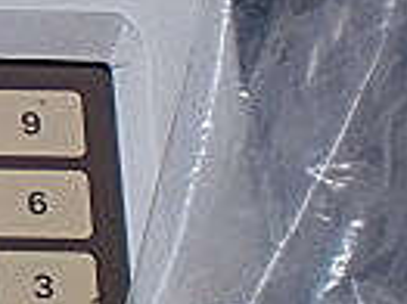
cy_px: 16
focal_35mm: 171
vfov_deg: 8.6
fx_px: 2009
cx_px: -531
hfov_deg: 10.2
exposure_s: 1/60
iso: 100
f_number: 3.1
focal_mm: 6.3
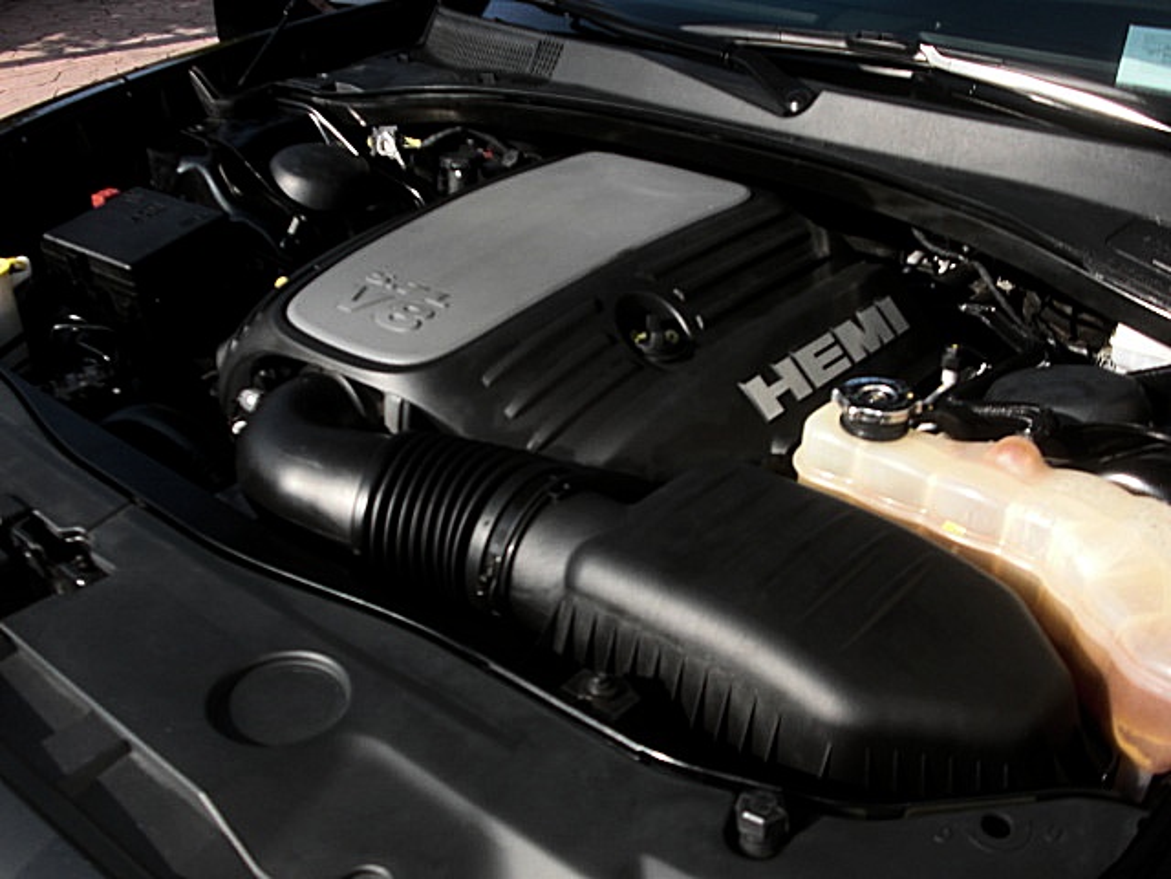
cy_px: 440
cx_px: 586
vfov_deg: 33.6
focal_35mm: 43
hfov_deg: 43.9
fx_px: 1455
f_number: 3.1
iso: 50
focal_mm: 7.6
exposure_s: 1/320
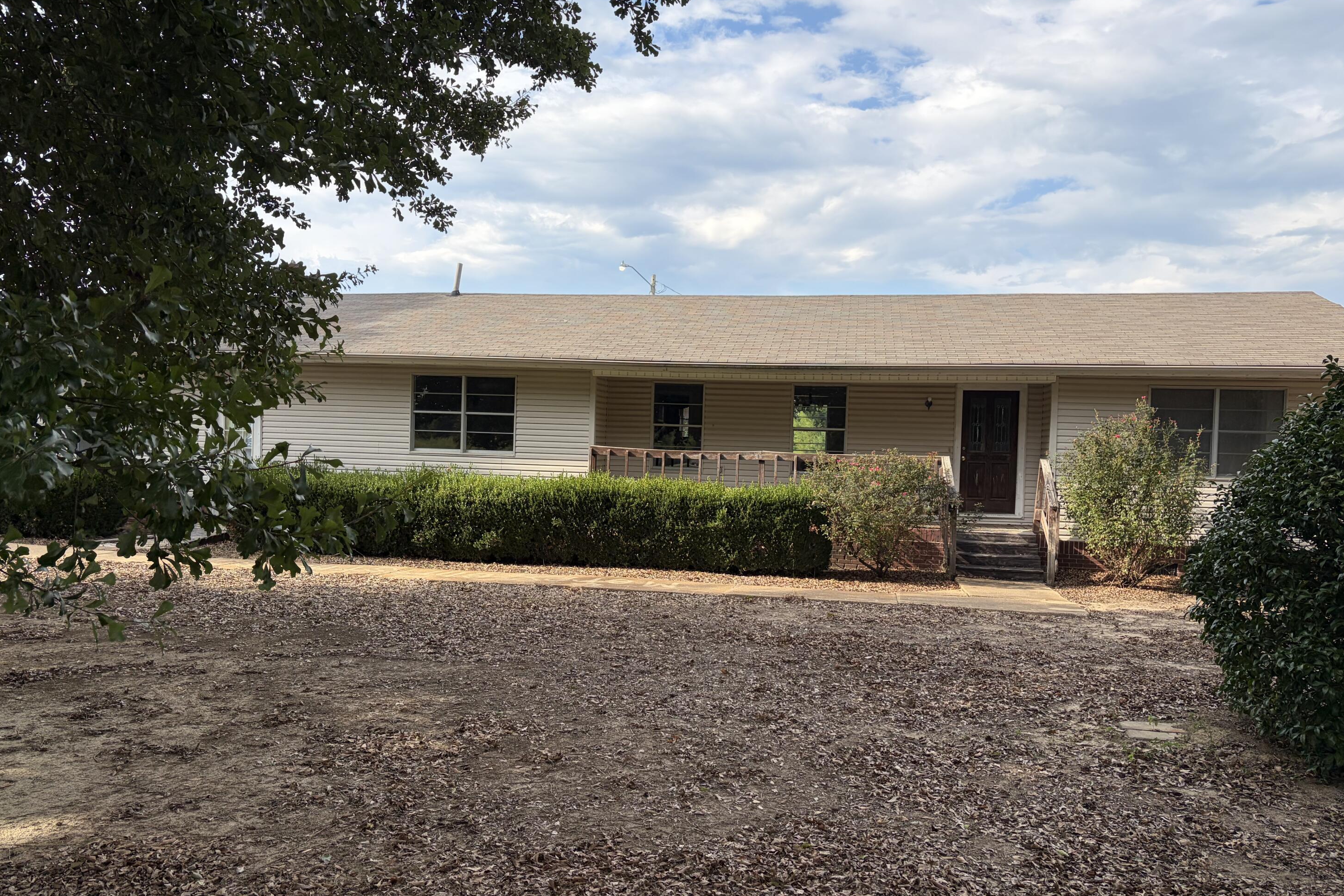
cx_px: 658
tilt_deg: +0.0
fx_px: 1045
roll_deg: -1.9
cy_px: 464
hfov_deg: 65.5
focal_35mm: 28
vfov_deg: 46.4
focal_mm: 5.96
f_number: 1.6
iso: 50
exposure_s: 1/1706
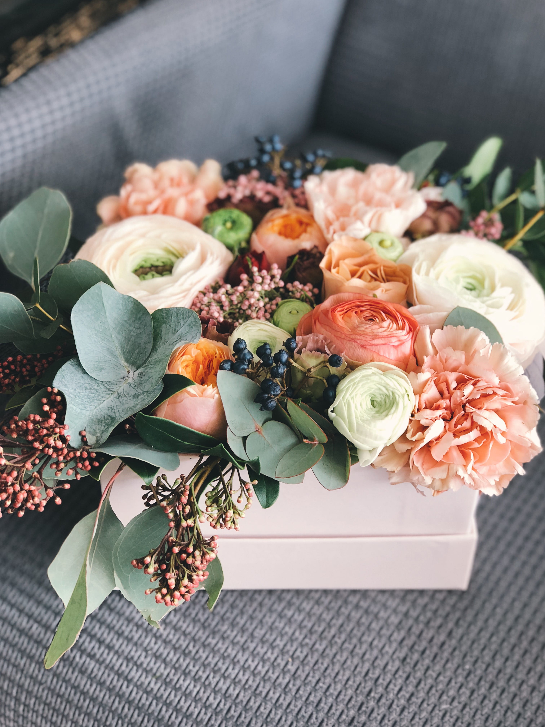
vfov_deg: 33.8
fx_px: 1197
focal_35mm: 57
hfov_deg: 25.7
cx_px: 272
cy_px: 364
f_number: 2.8
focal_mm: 6.6
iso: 100
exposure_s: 1/100
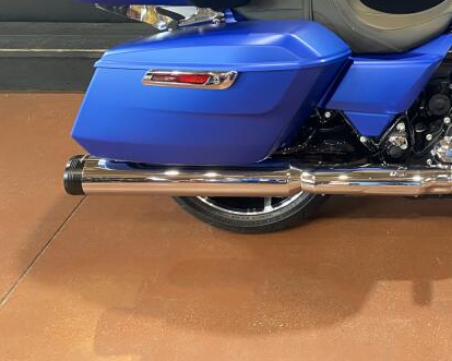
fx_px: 655
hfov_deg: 35.4
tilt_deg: -20.5
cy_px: 35
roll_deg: -0.3
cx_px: 421
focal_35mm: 49
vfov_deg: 29.5
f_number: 1.8
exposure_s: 1/60
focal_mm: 4.25
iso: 250
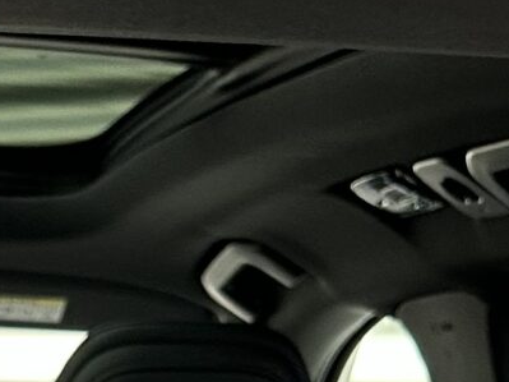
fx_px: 2264
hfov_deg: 12.3
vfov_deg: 8.5
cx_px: -237
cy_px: 1028
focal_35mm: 154
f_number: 1.78
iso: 250
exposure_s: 1/94
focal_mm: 6.86
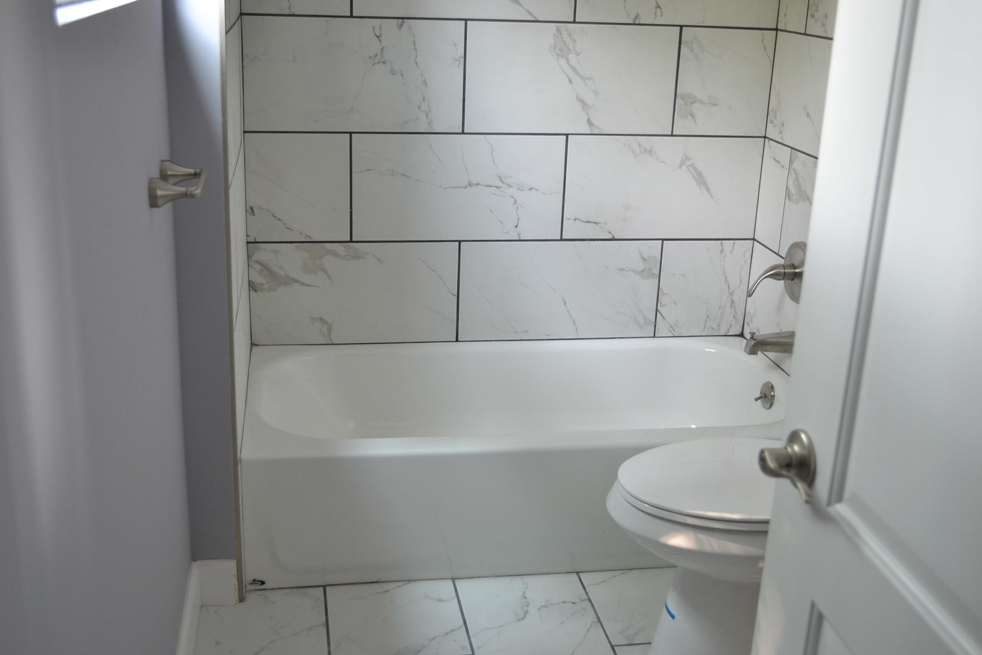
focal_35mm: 39
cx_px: 491
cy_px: 328
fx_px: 1064
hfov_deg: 49.6
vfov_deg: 34.2
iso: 400
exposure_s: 1/20
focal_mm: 26
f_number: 4.2
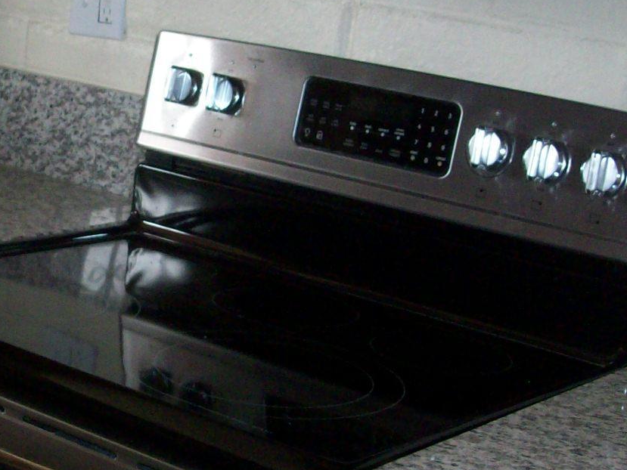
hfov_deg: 23.1
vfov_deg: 17.5
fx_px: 1522
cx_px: 179
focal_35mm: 84
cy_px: 150
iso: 160
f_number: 2.8
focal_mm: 5.7
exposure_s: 1/60
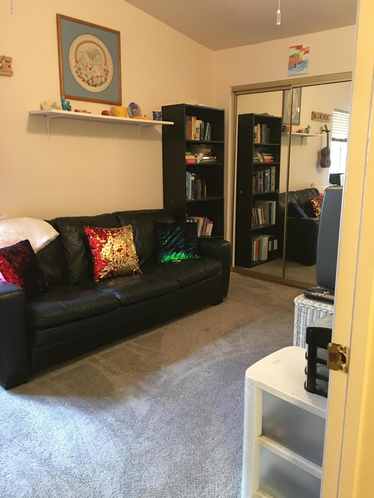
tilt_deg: -10.3
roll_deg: +0.0
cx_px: 187
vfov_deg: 61.7
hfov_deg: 48.2
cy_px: 249
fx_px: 418
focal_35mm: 29
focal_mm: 4.15
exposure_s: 1/4
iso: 80
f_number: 2.2
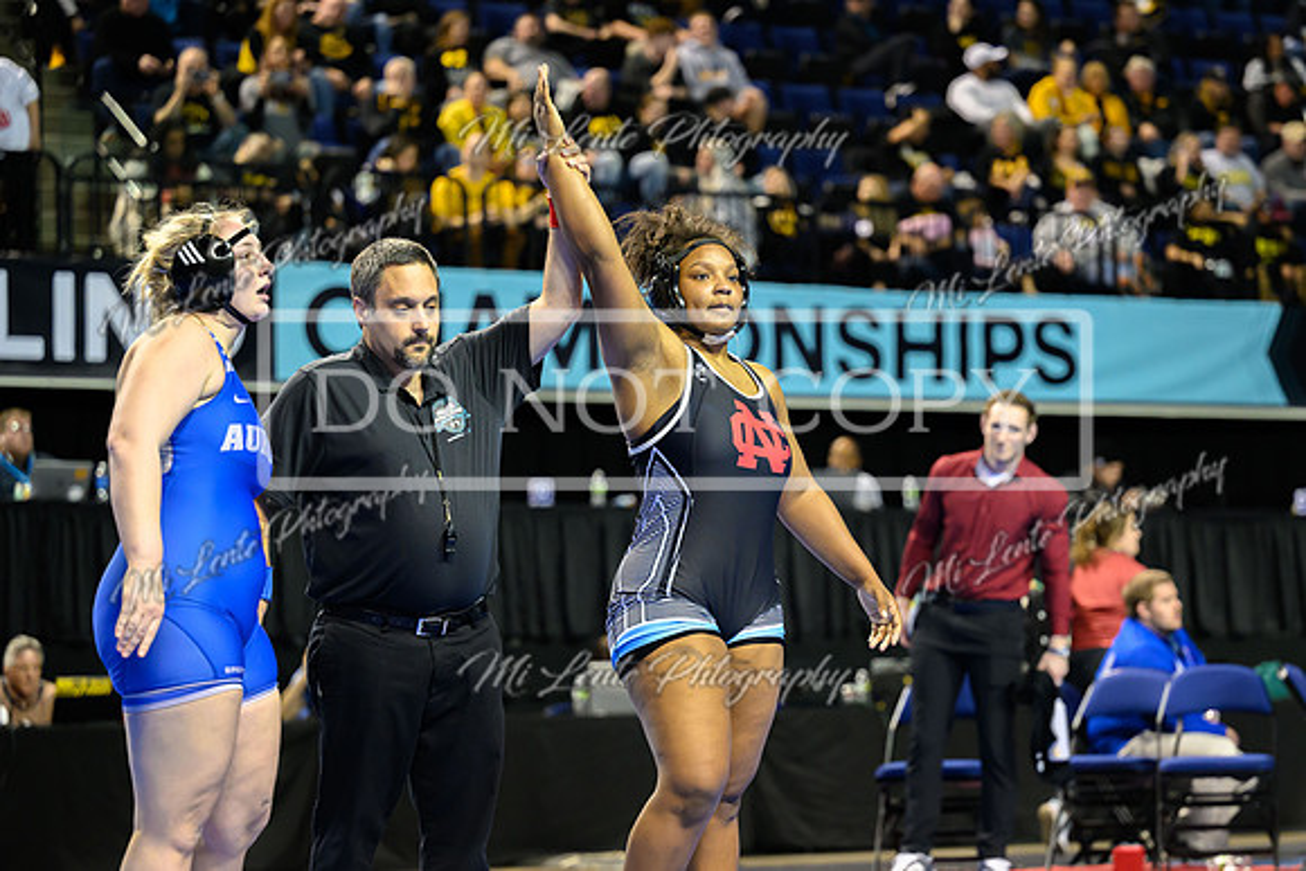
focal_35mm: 114
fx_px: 4153
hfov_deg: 17.9
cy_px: 475
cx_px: 716
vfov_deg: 12.0
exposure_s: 1/800
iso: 3200
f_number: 2.8
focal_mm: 101
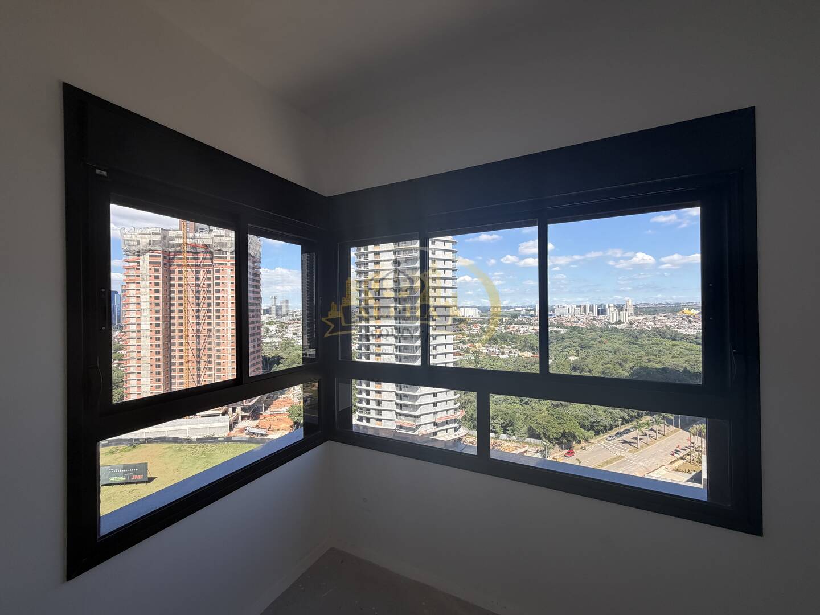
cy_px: 308
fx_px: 332
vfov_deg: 85.7
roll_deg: +0.6
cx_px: 410
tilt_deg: +0.3
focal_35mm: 14
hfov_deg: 102.1
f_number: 2.2
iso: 40
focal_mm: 2.22
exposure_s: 1/770
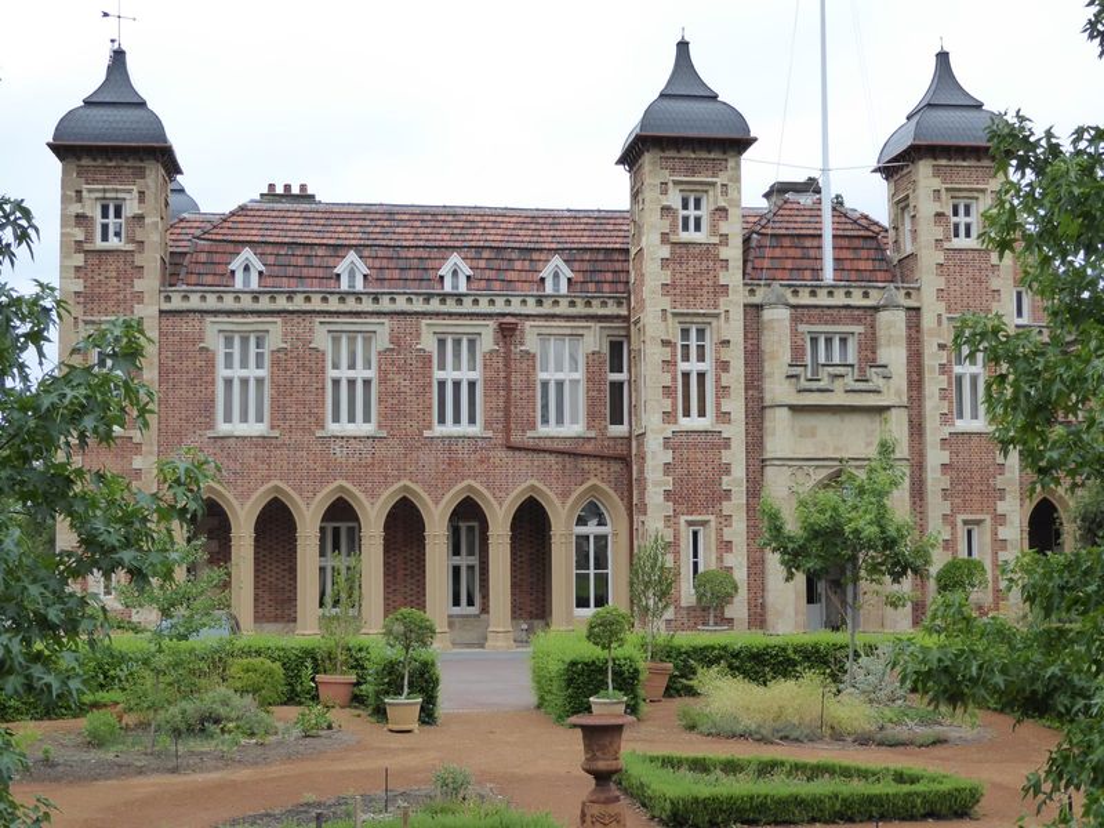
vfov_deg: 27.5
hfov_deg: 36.2
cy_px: 414
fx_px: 1690
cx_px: 552
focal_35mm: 53
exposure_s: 1/160
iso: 160
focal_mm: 9
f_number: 4.1
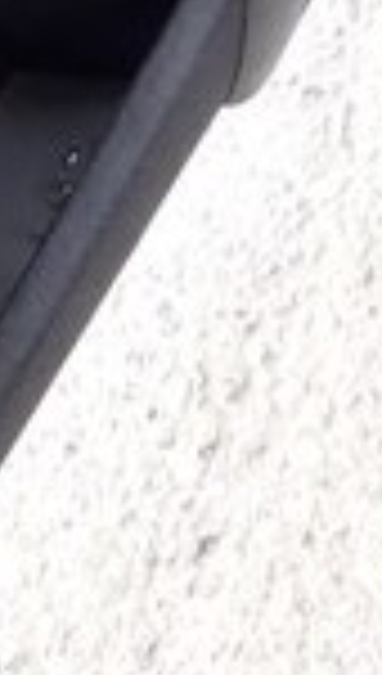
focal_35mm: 97
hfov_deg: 12.5
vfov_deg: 18.7
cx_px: 202
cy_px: -414
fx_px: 1737
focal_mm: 3.6
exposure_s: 1/50
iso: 160
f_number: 1.9
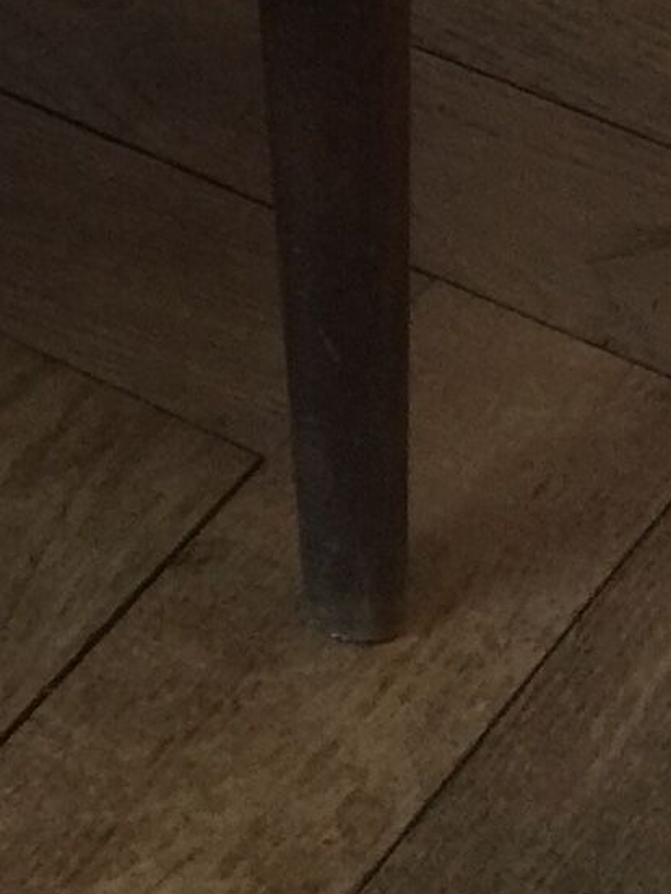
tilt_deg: -13.4
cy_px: -1476
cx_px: -533
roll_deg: +3.7
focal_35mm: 172
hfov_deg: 8.3
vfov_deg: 9.7
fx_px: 4442
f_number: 2.2
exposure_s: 1/17
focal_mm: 4.15
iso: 50
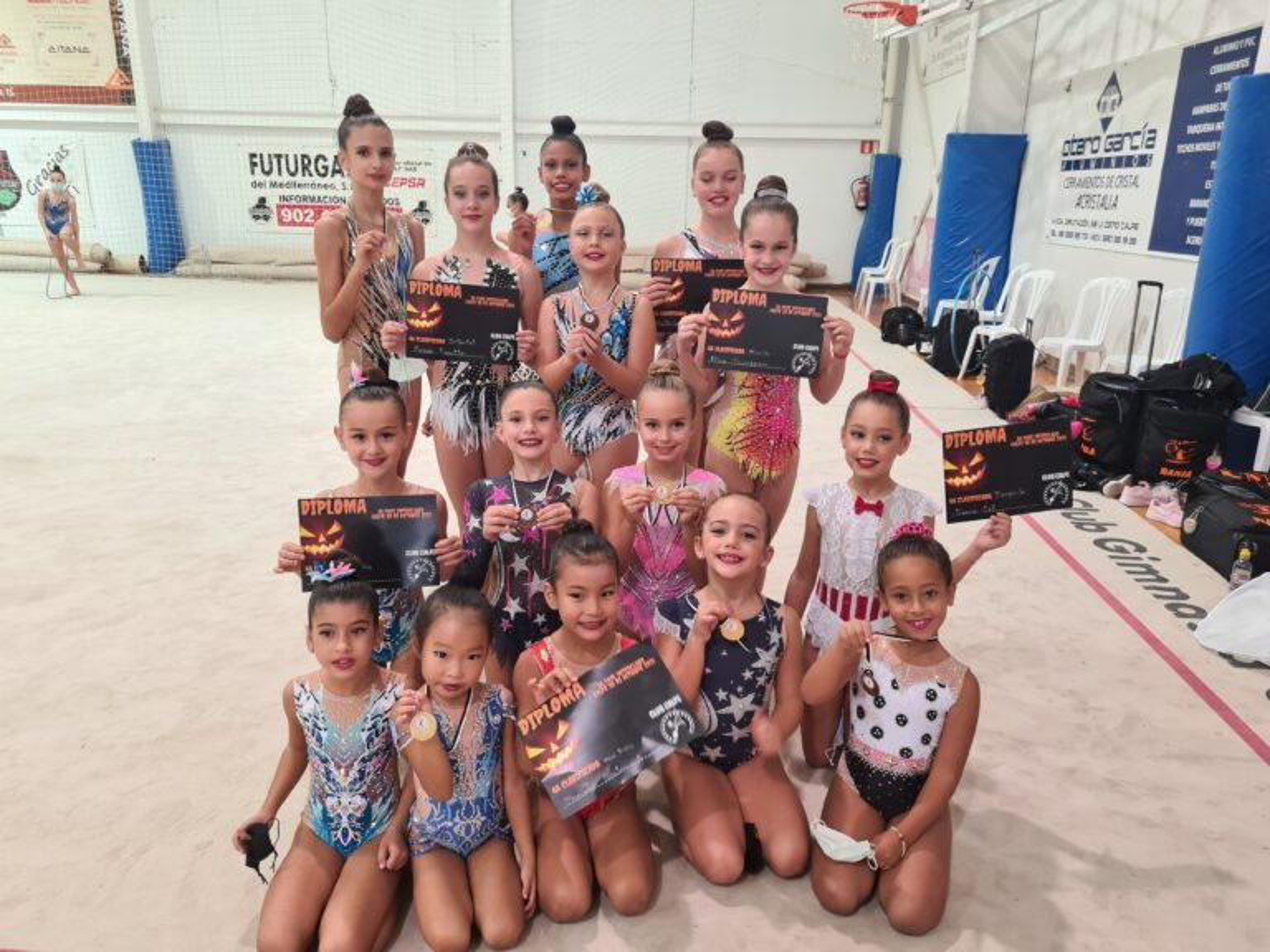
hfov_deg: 67.3
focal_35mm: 26
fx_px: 954
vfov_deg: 53.1
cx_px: 635
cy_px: 476
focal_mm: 5.4
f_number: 1.8
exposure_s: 1/50
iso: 250
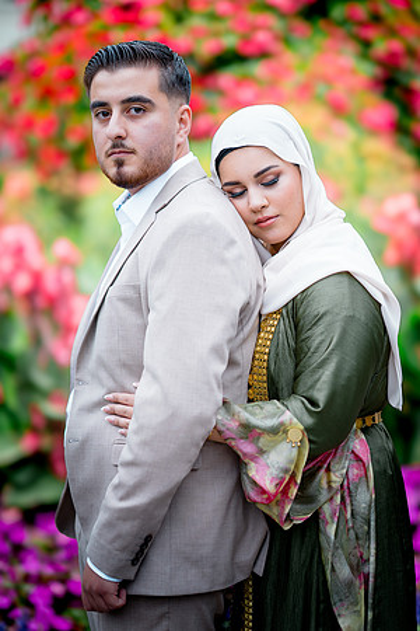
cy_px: 316
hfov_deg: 16.1
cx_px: 210
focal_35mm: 85
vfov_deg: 23.9
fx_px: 1487
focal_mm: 85
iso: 100
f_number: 1.4
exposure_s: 1/2000
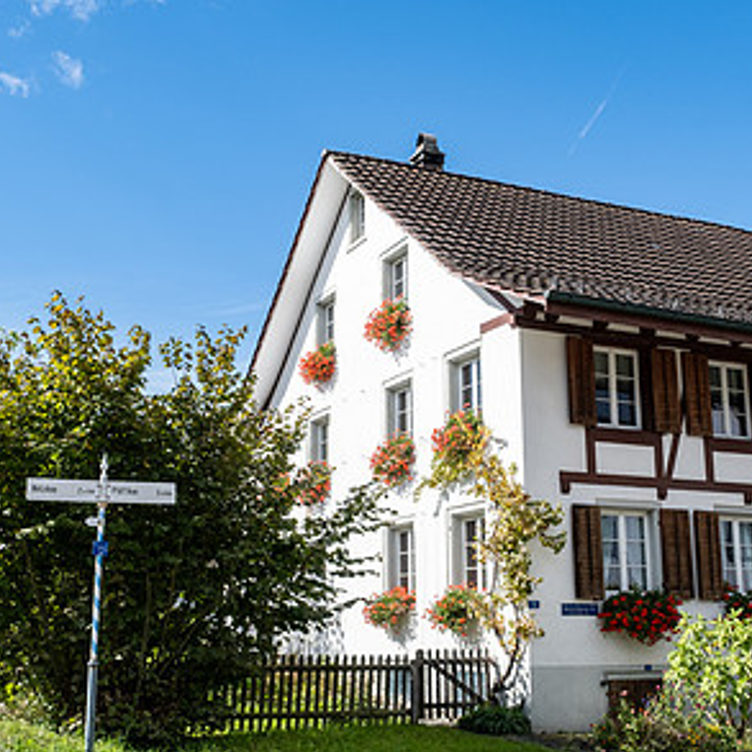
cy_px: 367
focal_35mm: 43
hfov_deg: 39.2
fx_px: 1057
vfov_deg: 39.2
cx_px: 375
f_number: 5.6
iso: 320
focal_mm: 22
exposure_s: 1/850
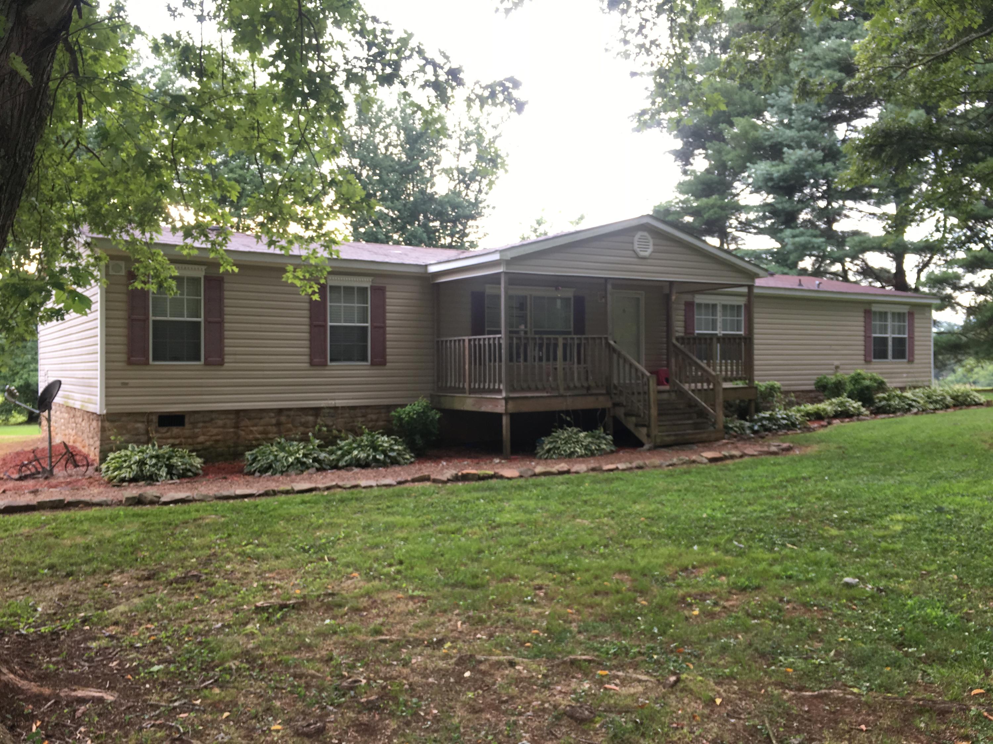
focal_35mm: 29
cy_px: 372
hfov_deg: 61.7
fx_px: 832
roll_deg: +0.3
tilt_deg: +0.6
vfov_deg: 48.2
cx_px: 496
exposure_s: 1/30
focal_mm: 4.15
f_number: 2.2
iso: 25
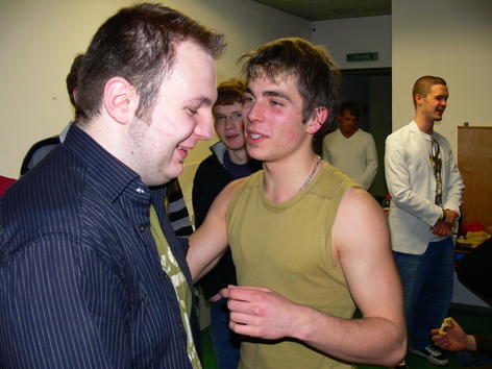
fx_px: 497
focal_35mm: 35
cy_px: 184
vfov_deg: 40.7
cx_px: 246
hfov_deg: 52.6
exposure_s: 1/30
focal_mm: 7.4
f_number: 2.8
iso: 100
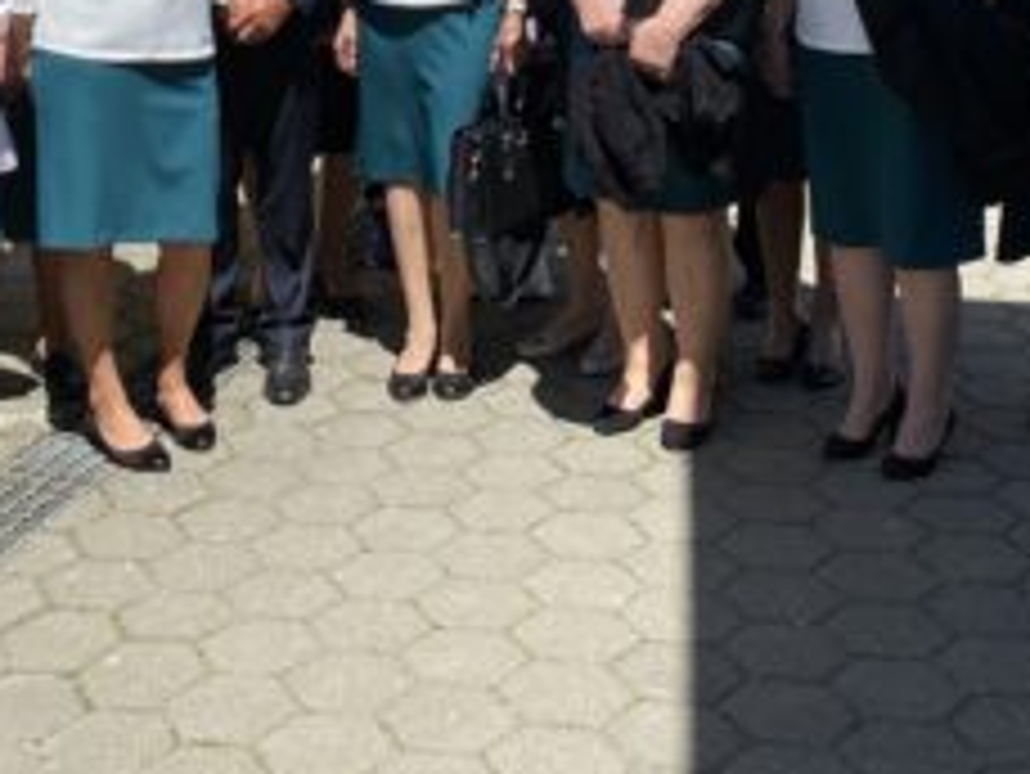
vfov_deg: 20.1
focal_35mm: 68
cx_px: 324
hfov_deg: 28.3
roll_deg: +0.6
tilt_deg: -6.0
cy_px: -198
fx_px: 2024
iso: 32
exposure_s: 1/2571
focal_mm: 4.25
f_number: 1.8
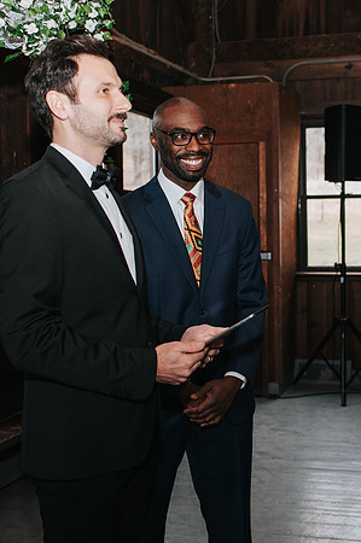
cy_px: 272
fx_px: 792
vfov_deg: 37.8
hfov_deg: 25.5
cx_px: 249
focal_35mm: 53
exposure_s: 1/200
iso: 1000
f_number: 3.2
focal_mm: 35
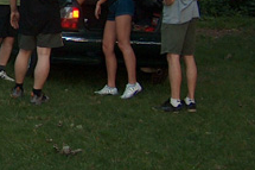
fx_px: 1012
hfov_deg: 13.0
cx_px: -203
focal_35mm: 143
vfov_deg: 9.5
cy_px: 15
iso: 118
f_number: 2.8
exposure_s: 1/60
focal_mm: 7.6
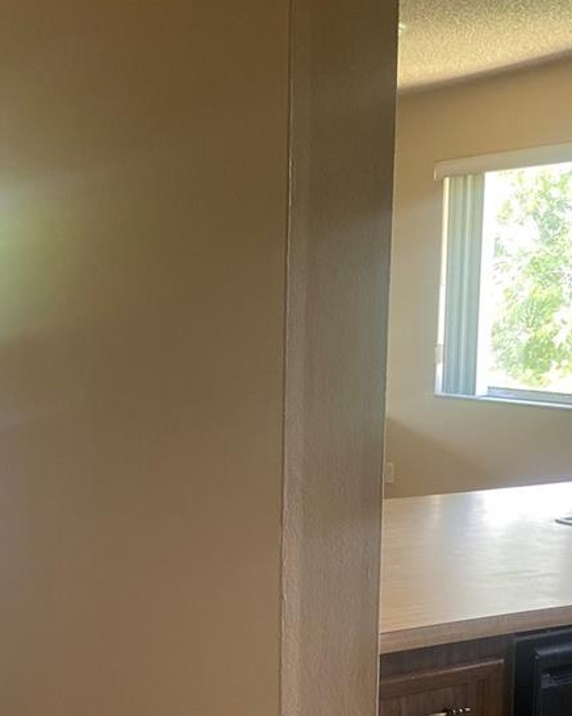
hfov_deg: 26.9
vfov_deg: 33.3
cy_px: 484
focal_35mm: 56
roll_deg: +0.1
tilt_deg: -8.9
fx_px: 1185
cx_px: 163
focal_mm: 4.25
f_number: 1.8
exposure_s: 1/60
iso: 160
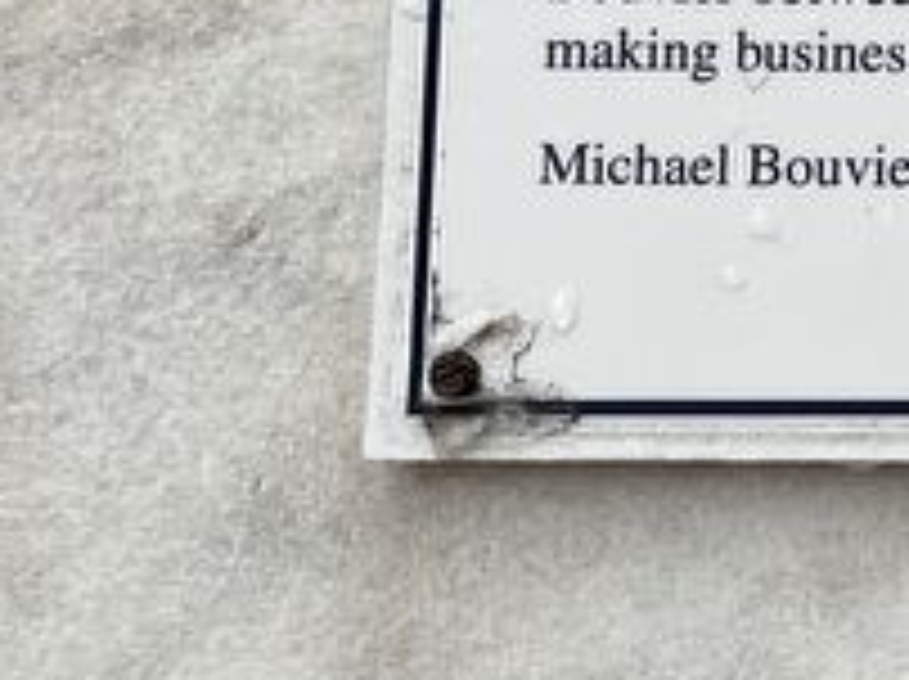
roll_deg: +0.1
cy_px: -423
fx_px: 2702
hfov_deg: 17.0
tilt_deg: +3.4
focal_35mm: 103
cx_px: 1418
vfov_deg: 13.3
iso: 64
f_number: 1.6
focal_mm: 5.1
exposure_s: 1/121
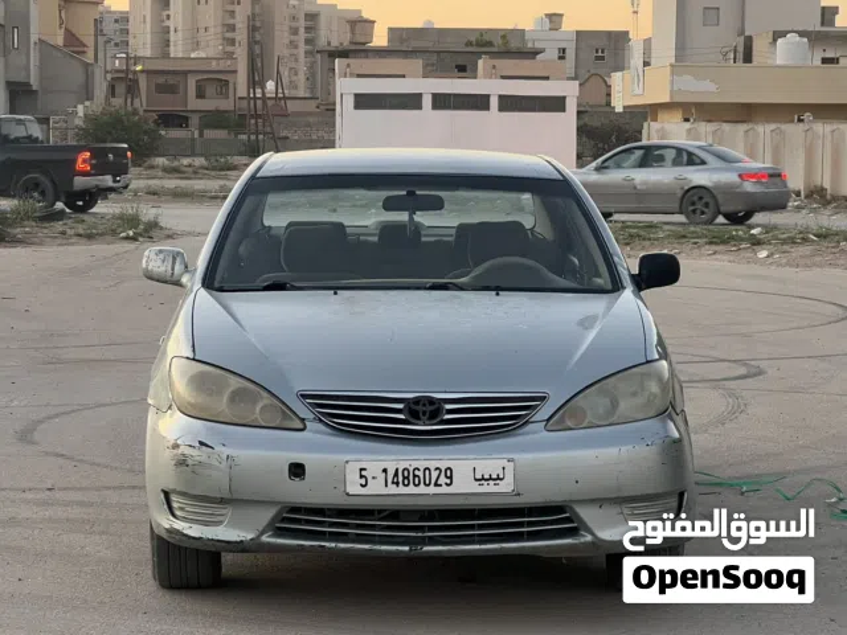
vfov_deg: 19.1
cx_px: 424
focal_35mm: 77
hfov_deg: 25.3
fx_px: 1884
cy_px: 318
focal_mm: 9
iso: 160
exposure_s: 1/99
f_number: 2.8
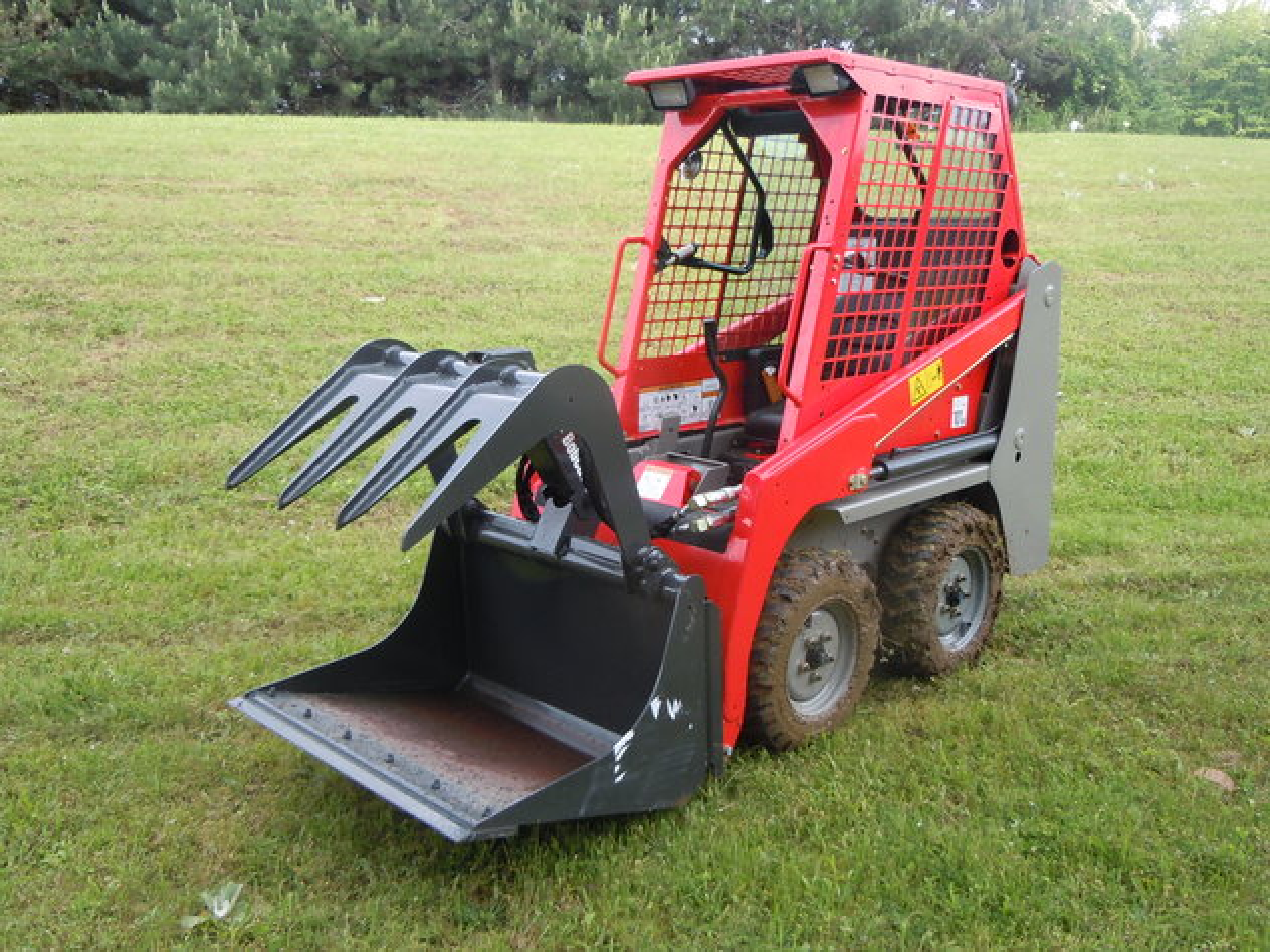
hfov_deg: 60.0
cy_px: 476
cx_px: 635
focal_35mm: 30
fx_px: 1101
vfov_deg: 46.8
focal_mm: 5.4
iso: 100
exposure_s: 1/60
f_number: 3.5
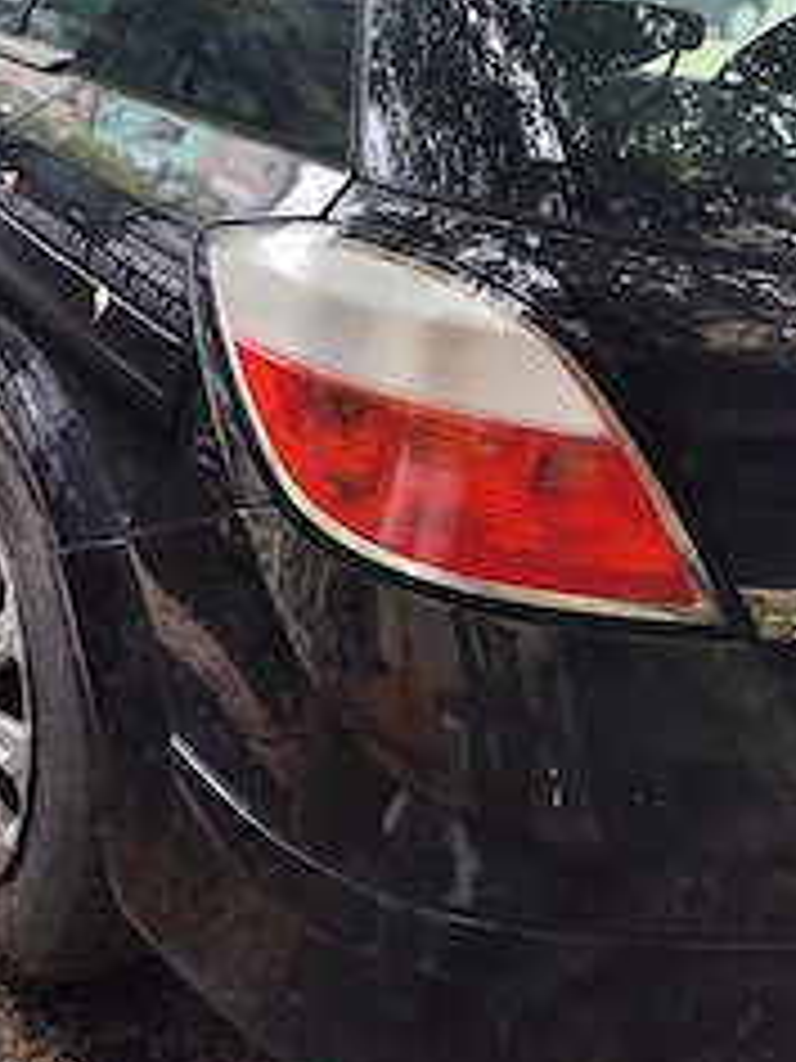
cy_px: 302
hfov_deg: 35.6
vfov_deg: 46.6
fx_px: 1196
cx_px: 153
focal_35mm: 39
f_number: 1.65
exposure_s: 1/120
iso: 50
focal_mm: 6.19
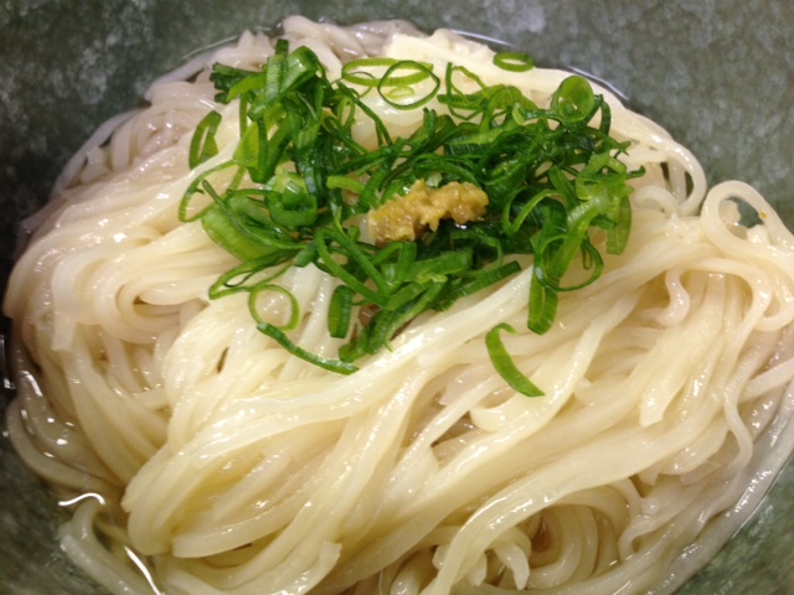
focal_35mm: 33
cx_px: 397
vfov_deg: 42.9
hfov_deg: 55.4
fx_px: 757
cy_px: 298
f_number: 2.4
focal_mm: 4.13
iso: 125
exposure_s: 1/20
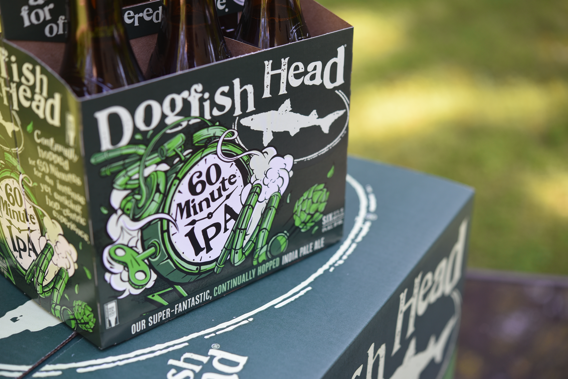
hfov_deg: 33.4
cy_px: 190
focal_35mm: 60
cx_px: 284
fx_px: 947
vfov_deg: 22.6
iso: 500
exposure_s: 1/250
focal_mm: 60
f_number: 4
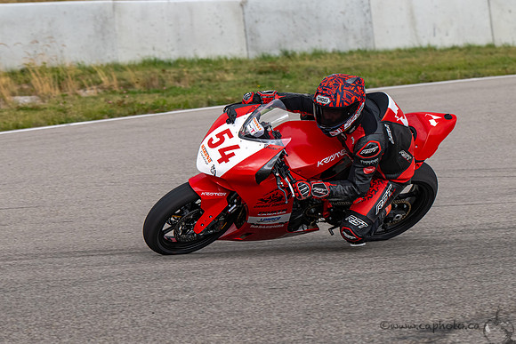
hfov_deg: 7.2
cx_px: 212
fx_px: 4077
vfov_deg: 4.8
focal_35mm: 284
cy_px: 184
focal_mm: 180
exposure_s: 1/1250
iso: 720
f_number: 6.3
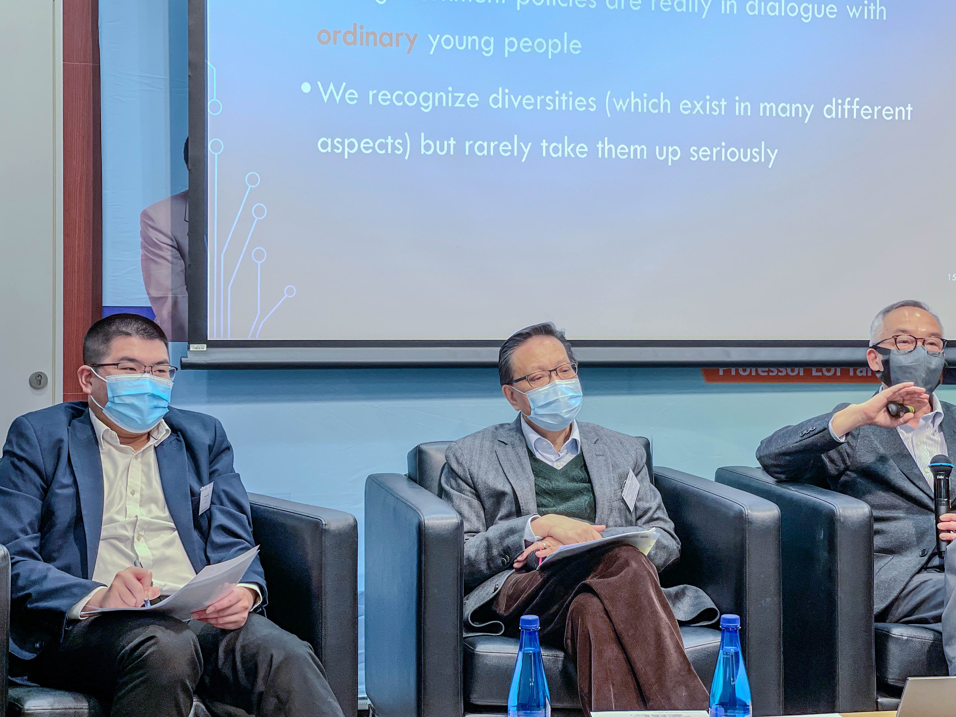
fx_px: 1685
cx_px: 528
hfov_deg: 31.7
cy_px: 336
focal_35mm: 61
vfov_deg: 24.0
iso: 40
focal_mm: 6
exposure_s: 1/100
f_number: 2
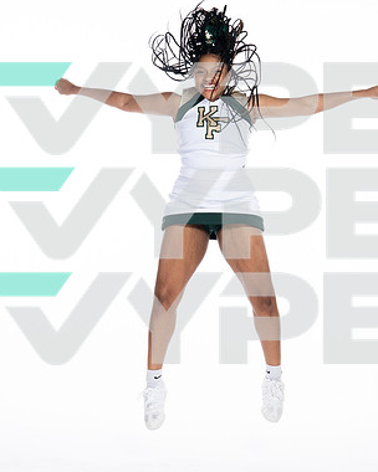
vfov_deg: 17.9
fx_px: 1496
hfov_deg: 14.4
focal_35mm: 107
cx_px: 206
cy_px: 168
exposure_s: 1/250
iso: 400
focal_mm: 54
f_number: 8
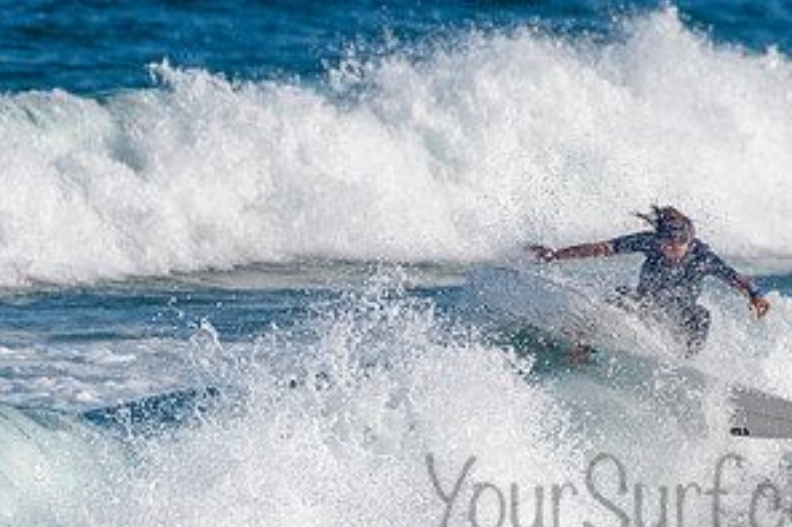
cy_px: 399
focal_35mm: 1202
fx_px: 26428
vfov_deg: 1.1
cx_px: 525
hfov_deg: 1.7
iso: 160
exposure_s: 1/2000
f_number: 5.6
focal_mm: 500
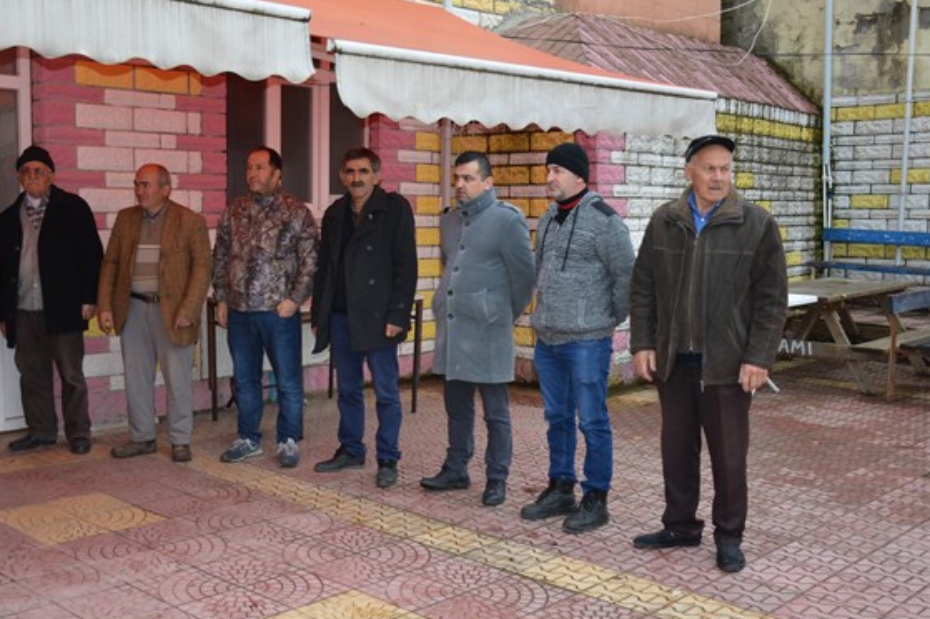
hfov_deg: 46.7
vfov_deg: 32.1
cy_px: 317
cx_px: 405
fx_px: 1074
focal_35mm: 42
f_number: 4
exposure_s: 1/250
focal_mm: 23
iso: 160
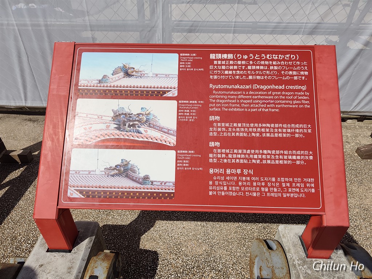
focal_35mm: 23
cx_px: 186
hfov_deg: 73.9
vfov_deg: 58.9
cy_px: 140
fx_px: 247
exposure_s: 1/1910
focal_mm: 6.07
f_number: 1.7
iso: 50
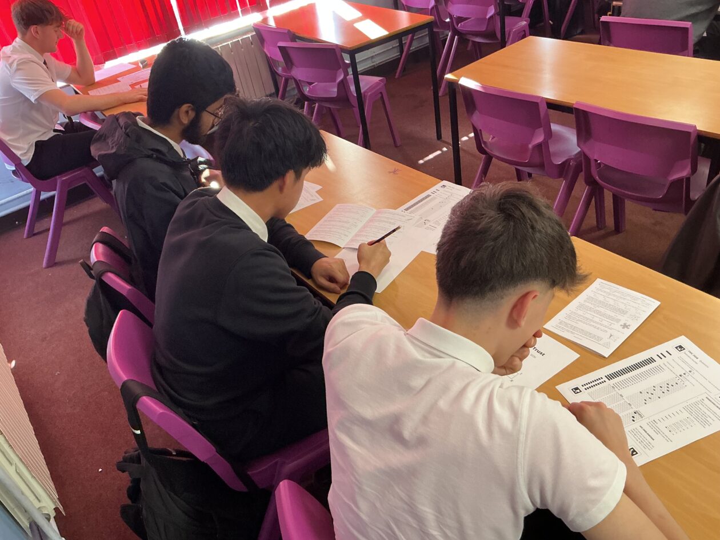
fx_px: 603
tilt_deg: -34.4
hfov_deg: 61.7
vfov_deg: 48.2
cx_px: 360
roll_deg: +11.4
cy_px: 270
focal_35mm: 29
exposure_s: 1/60
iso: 125
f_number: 1.8
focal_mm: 3
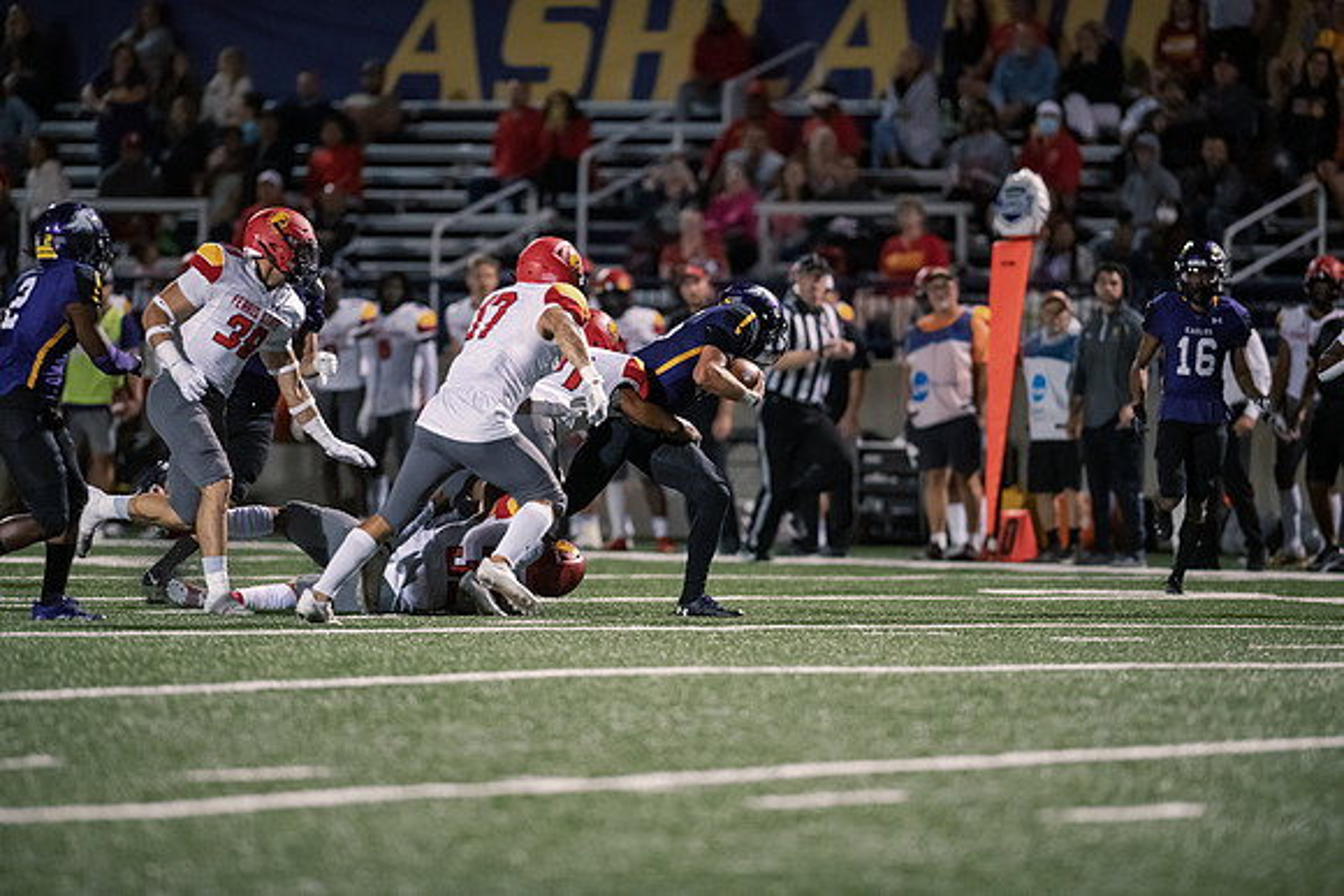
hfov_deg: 6.9
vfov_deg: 4.6
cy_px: 448
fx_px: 11202
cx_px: 672
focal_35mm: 300
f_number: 2.8
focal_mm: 300
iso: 6400
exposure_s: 1/800
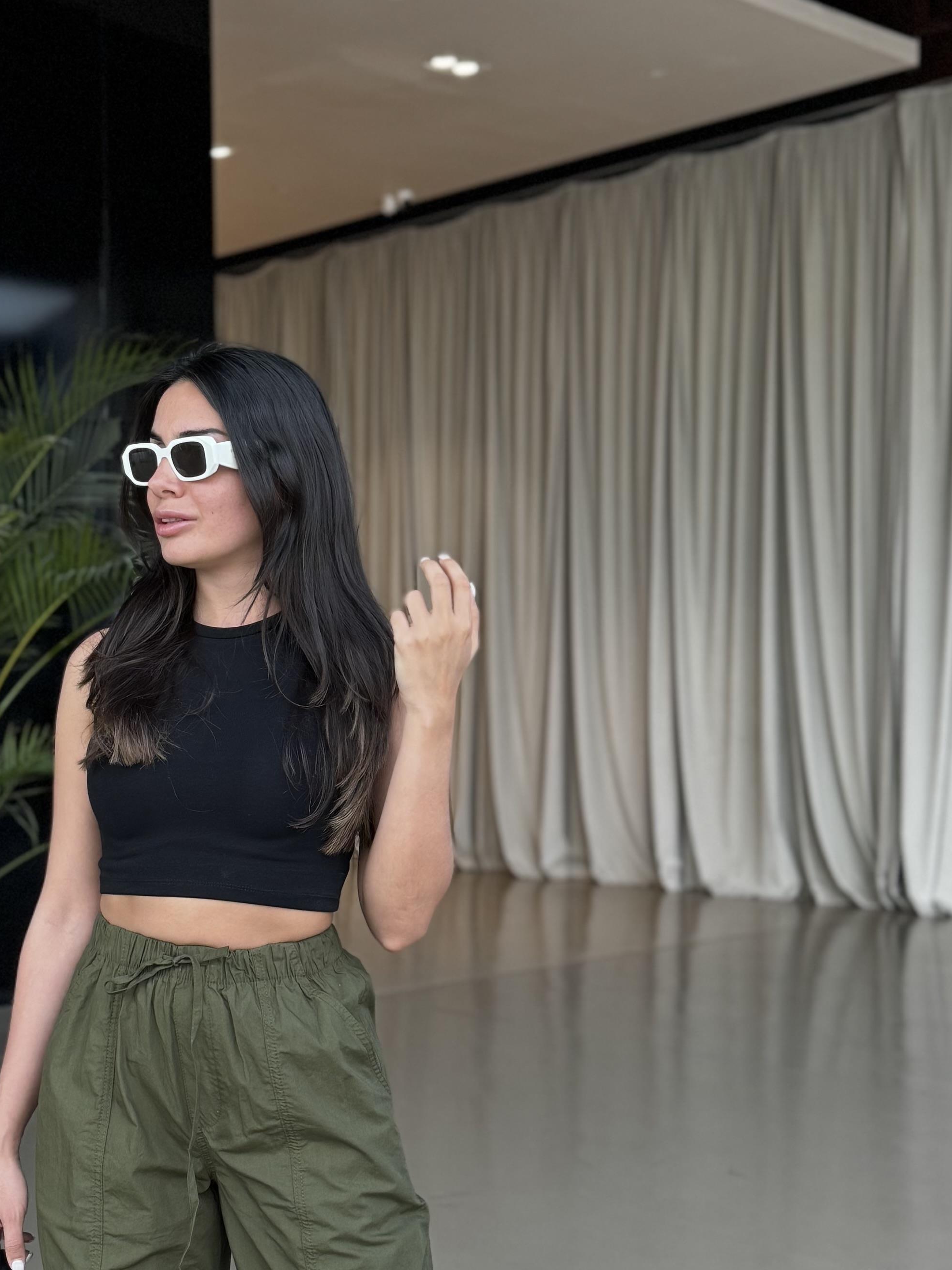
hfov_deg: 27.8
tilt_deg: -2.1
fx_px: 1907
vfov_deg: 36.7
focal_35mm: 52
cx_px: 282
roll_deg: +0.0
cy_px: 743
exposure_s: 1/121
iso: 160
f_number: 1.78
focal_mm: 6.76
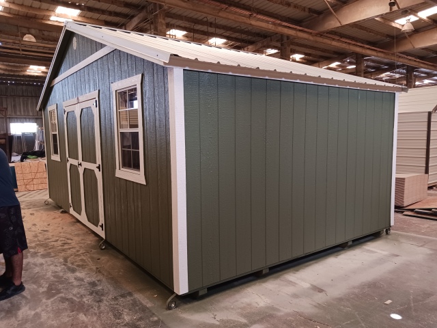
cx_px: 218
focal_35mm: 27
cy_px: 164
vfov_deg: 51.4
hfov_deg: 65.3
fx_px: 341
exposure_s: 1/33.3
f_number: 1.8
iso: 250
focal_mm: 4
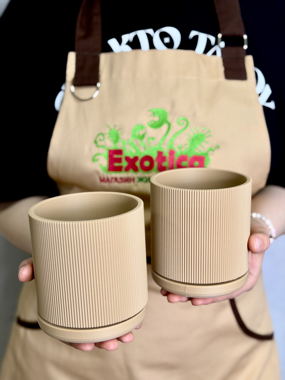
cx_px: 142
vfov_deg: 39.7
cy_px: 190
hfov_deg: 30.3
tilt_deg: -14.2
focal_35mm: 48
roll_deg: -1.2
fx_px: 527
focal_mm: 6.76
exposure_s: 1/170
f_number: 1.78
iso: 50
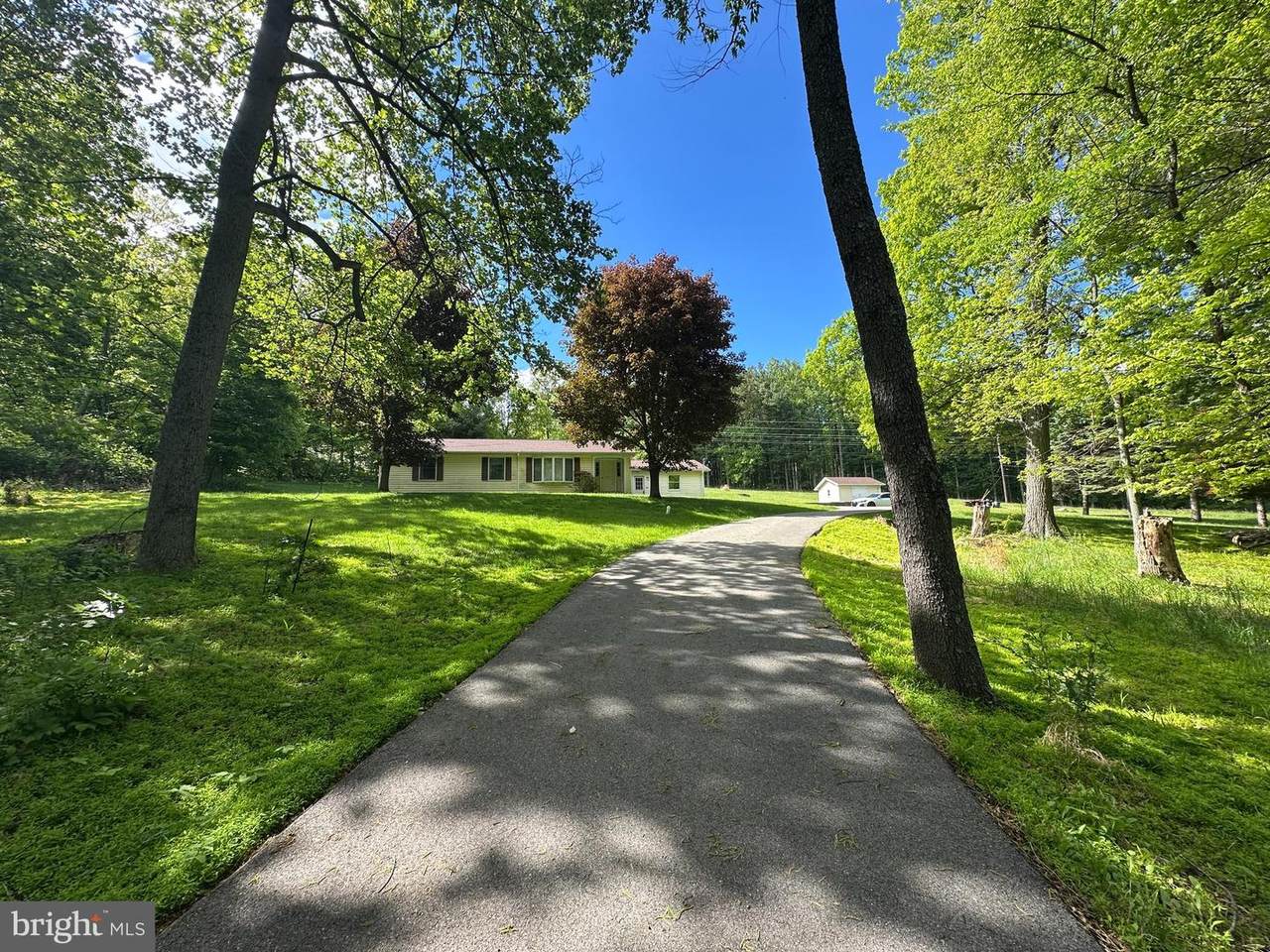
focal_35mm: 14
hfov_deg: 102.1
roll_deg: +1.2
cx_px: 635
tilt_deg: +8.9
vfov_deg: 85.7
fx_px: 514
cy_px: 476
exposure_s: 1/509
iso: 40
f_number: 2.2
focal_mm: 2.22
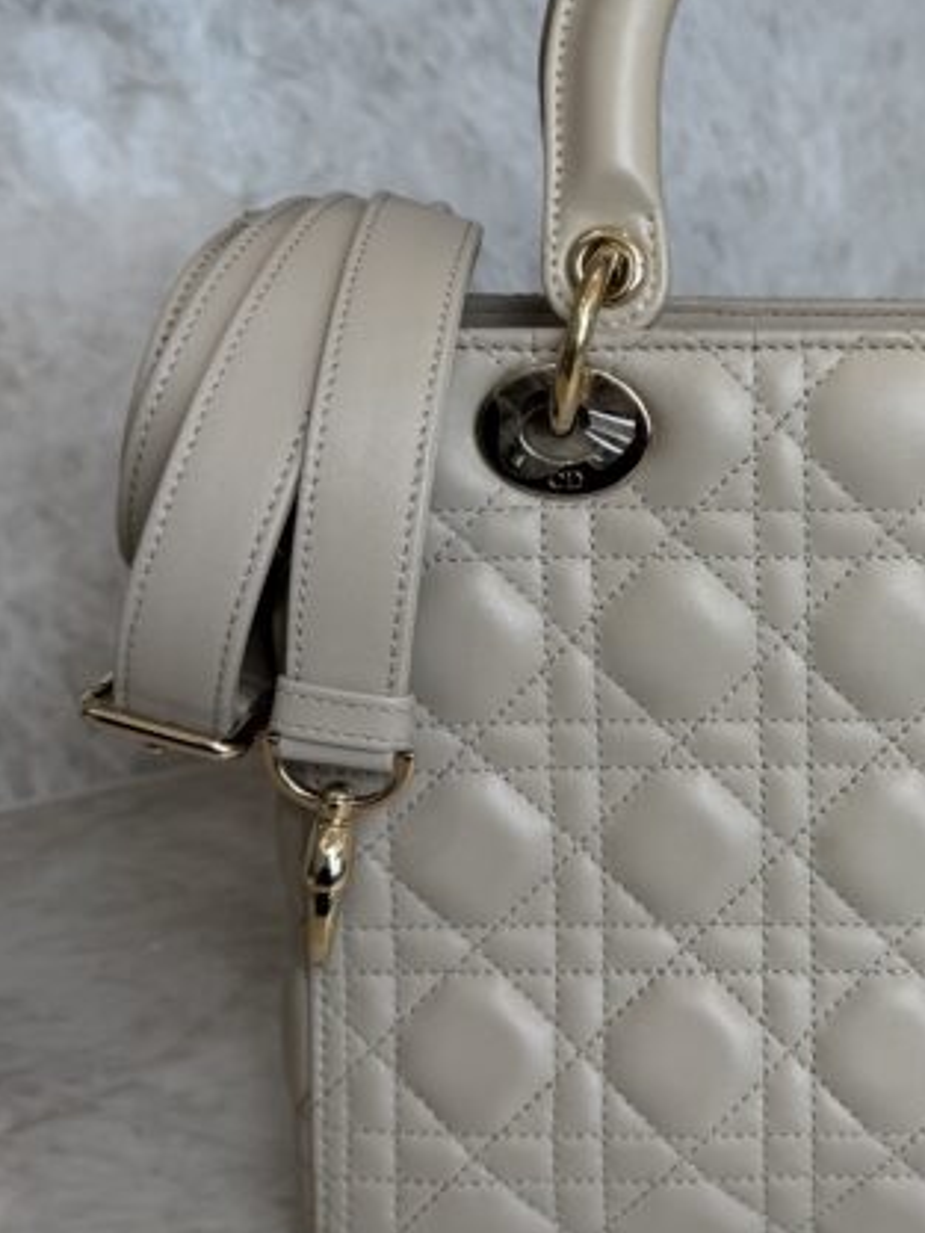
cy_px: 600
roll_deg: -0.2
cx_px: 827
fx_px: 1638
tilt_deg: -15.8
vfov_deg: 41.2
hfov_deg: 30.2
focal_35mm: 46
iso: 80
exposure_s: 1/120
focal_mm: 6.76
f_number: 1.78
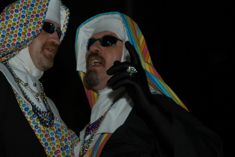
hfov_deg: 15.0
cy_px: 77
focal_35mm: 136
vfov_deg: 10.1
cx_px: 60
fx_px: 887
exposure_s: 1/60
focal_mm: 60
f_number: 4.5
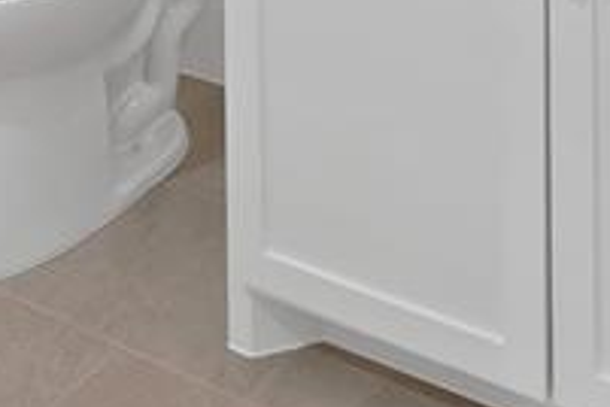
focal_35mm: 61
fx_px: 1034
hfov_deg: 31.7
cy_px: -533
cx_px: 516
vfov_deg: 15.0
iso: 640
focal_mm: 12
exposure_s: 1/6
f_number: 9
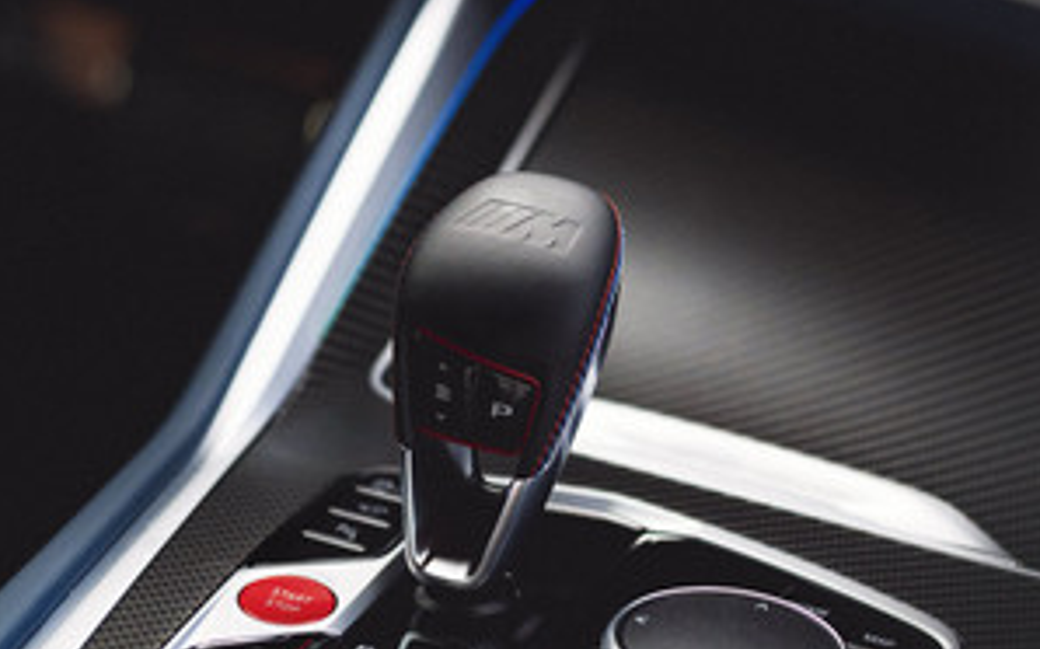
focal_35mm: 137
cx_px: 700
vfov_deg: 9.6
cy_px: 209
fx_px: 3882
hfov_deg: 15.2
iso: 1250
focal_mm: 50
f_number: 1.8
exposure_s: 1/1600
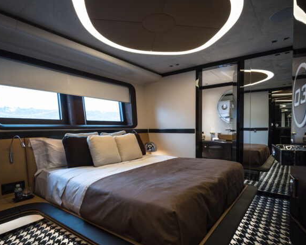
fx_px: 181
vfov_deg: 67.9
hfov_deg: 80.4
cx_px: 155
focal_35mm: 20
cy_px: 136
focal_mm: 16
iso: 400
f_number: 8
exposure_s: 1/13
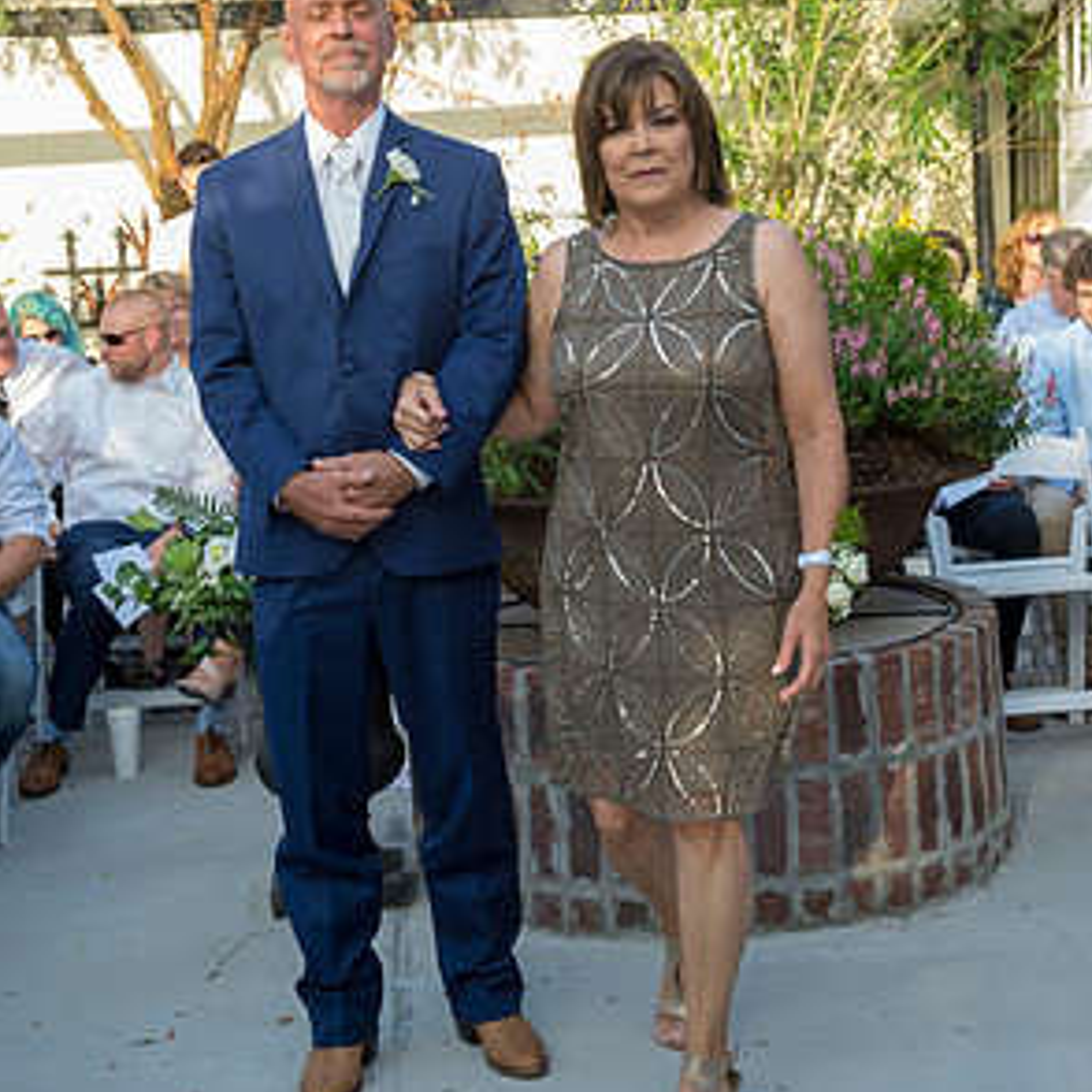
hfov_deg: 26.5
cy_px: 490
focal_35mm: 65
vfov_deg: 26.5
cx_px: 552
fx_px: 2320
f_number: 5.6
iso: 500
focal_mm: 50
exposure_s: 1/320
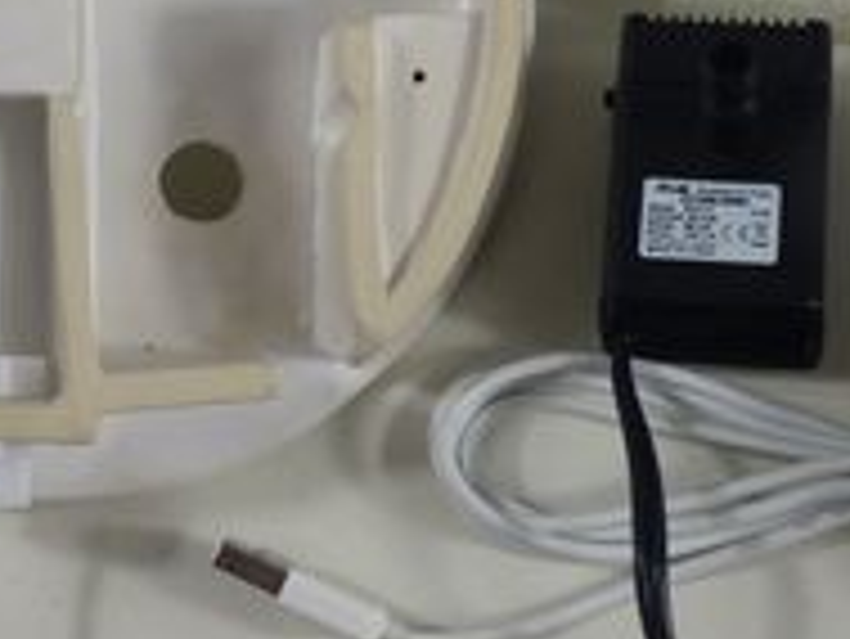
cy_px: 72
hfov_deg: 18.5
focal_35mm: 106
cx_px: 319
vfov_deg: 13.9
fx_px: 2604
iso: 100
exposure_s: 1/60
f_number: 3.8
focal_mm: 8.68
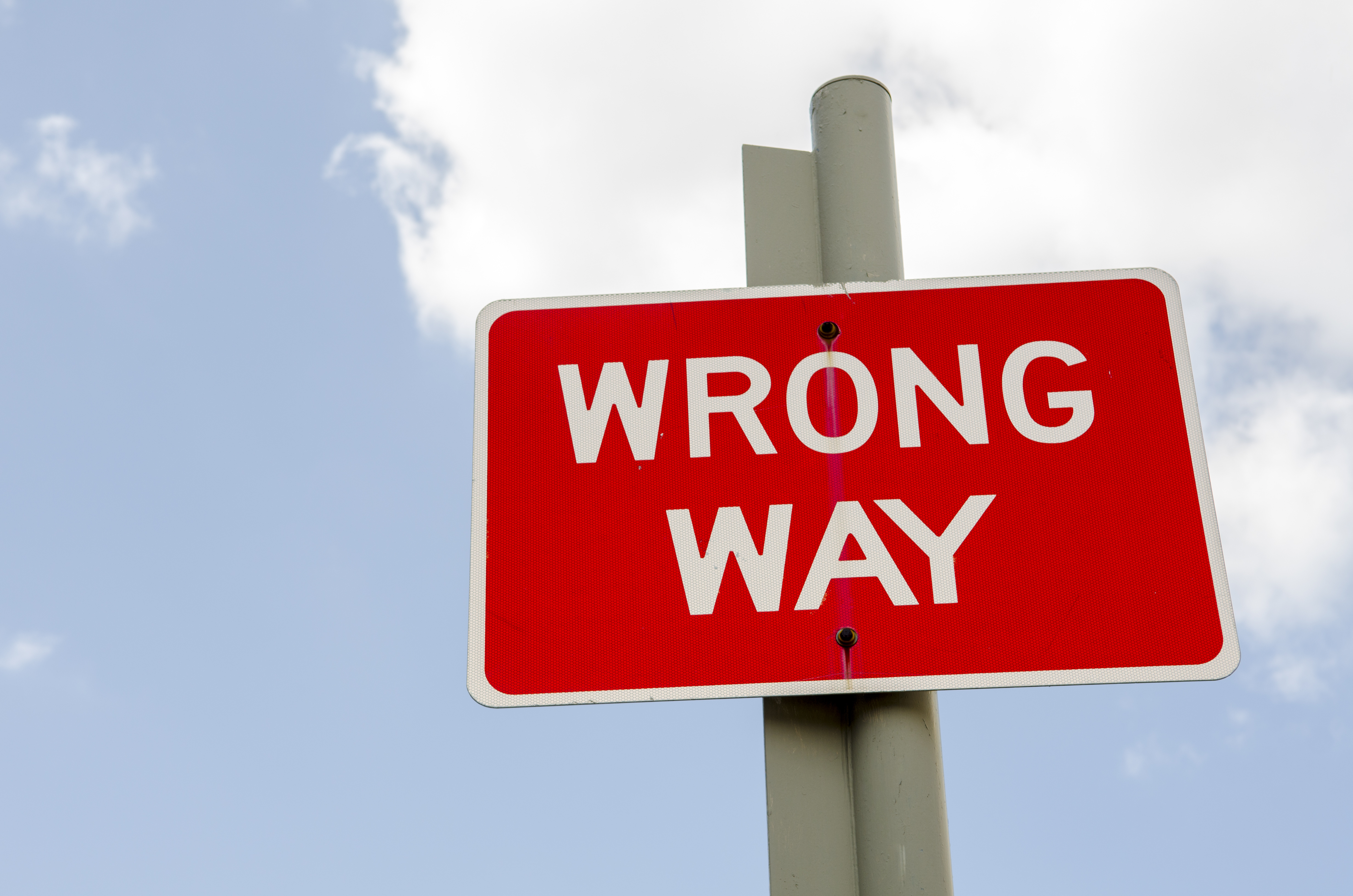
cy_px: 448
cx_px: 676
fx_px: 2532
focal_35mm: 68
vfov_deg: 20.1
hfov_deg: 29.9
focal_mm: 45
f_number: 5.6
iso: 100
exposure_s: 1/60
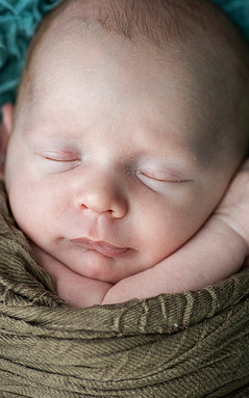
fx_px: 1511
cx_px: 156
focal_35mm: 139
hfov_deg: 9.4
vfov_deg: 15.0
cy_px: 198
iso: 1000
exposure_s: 1/320
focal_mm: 90
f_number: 3.5
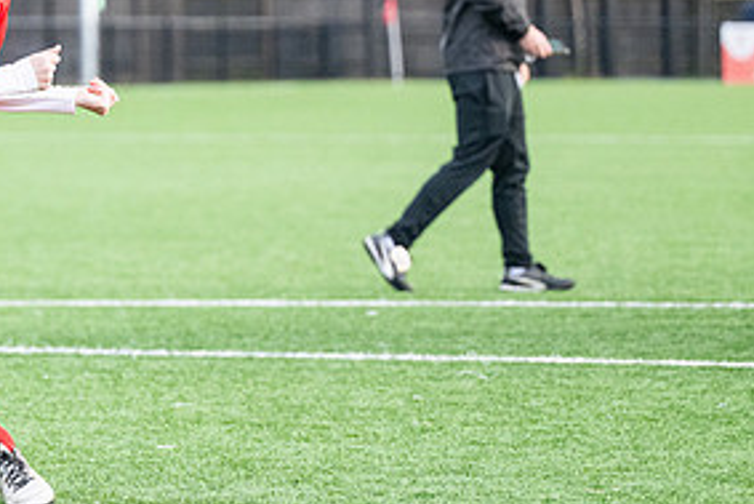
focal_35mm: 287
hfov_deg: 7.1
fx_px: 6014
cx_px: -8
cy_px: 148
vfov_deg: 4.8
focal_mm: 140
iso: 2000
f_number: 4
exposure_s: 1/1600
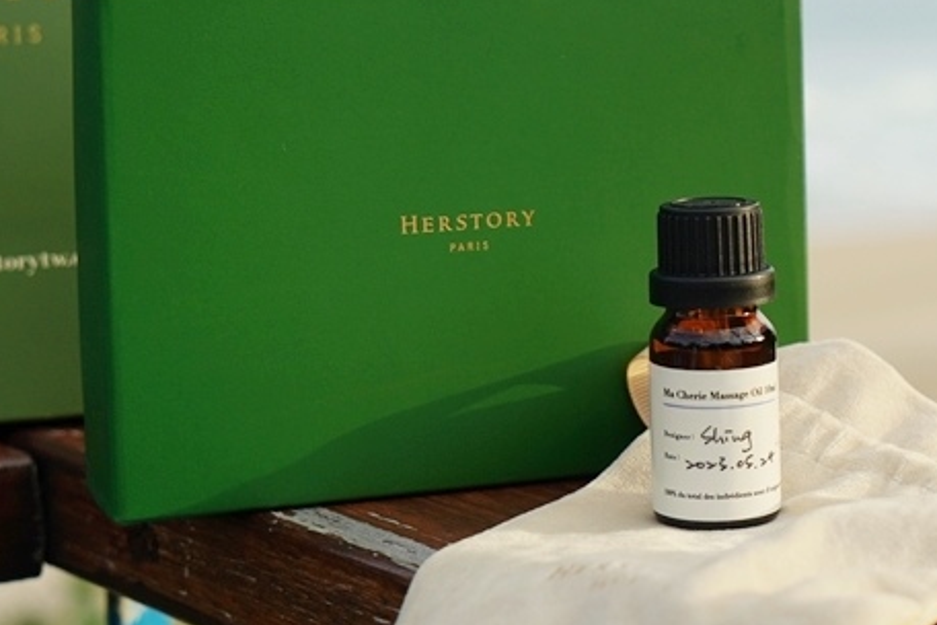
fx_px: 2681
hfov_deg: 19.7
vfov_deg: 13.1
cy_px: 3
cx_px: 680
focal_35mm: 103
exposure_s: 1/320
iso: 100
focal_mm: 47
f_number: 5
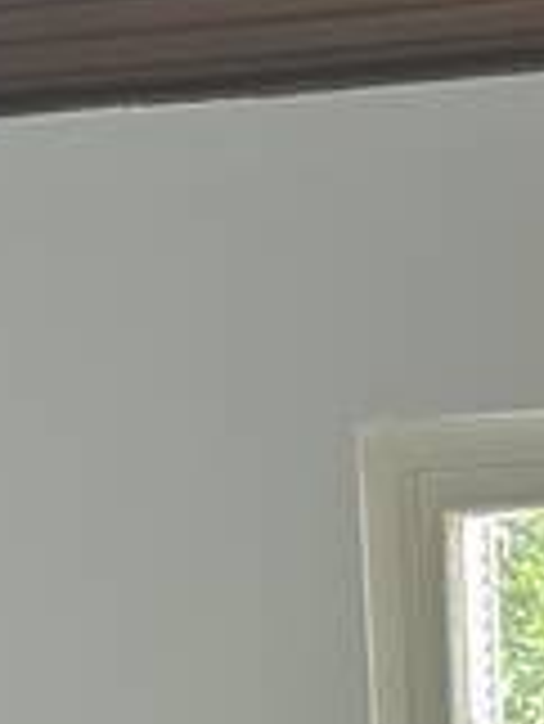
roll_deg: +2.0
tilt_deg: -6.8
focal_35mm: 174
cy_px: 1210
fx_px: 3641
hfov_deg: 8.5
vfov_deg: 10.8
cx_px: 463
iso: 80
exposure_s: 1/121
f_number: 1.5
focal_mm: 5.7
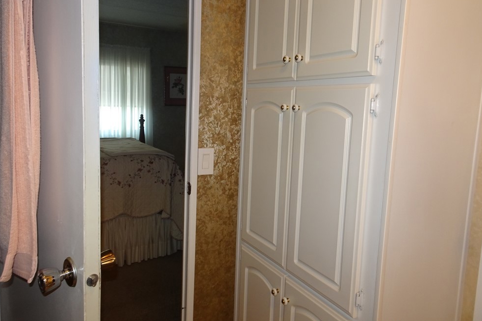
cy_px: 145
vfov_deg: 49.5
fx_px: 348
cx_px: 236
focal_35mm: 26
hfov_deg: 69.4
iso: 125
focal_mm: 4.1
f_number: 3.5
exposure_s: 1/30
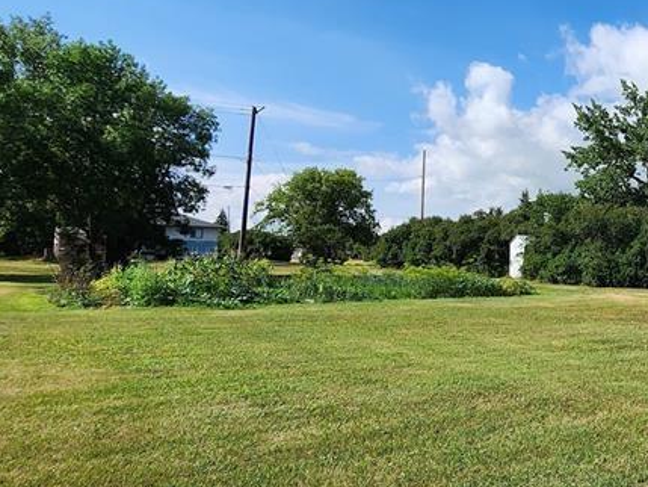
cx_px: 554
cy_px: 224
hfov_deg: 52.8
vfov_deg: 45.4
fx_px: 580
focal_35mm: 31
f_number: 2.2
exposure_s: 1/2228
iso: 50
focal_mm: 2.2
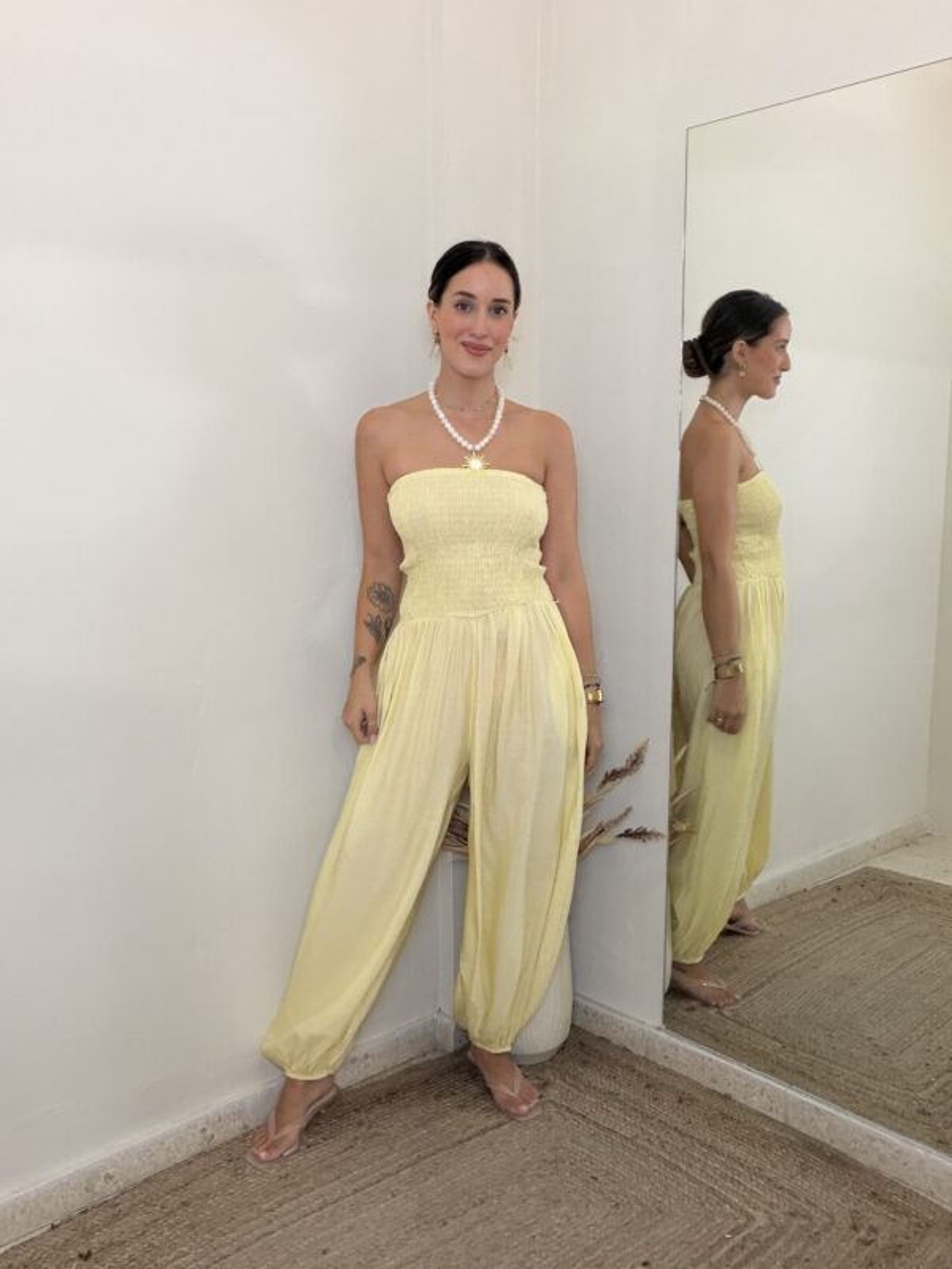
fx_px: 1100
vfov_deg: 60.0
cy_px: 634
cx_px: 476
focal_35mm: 30
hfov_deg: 46.8
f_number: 1.9
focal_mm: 2.71
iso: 100
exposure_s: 1/60
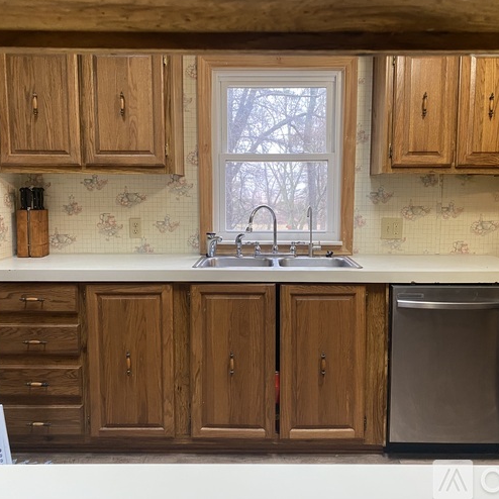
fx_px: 506
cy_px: 247
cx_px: 259
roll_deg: +0.2
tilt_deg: -6.1
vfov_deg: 52.5
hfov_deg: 52.5
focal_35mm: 31
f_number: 1.8
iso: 320
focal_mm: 4.25
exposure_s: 1/60
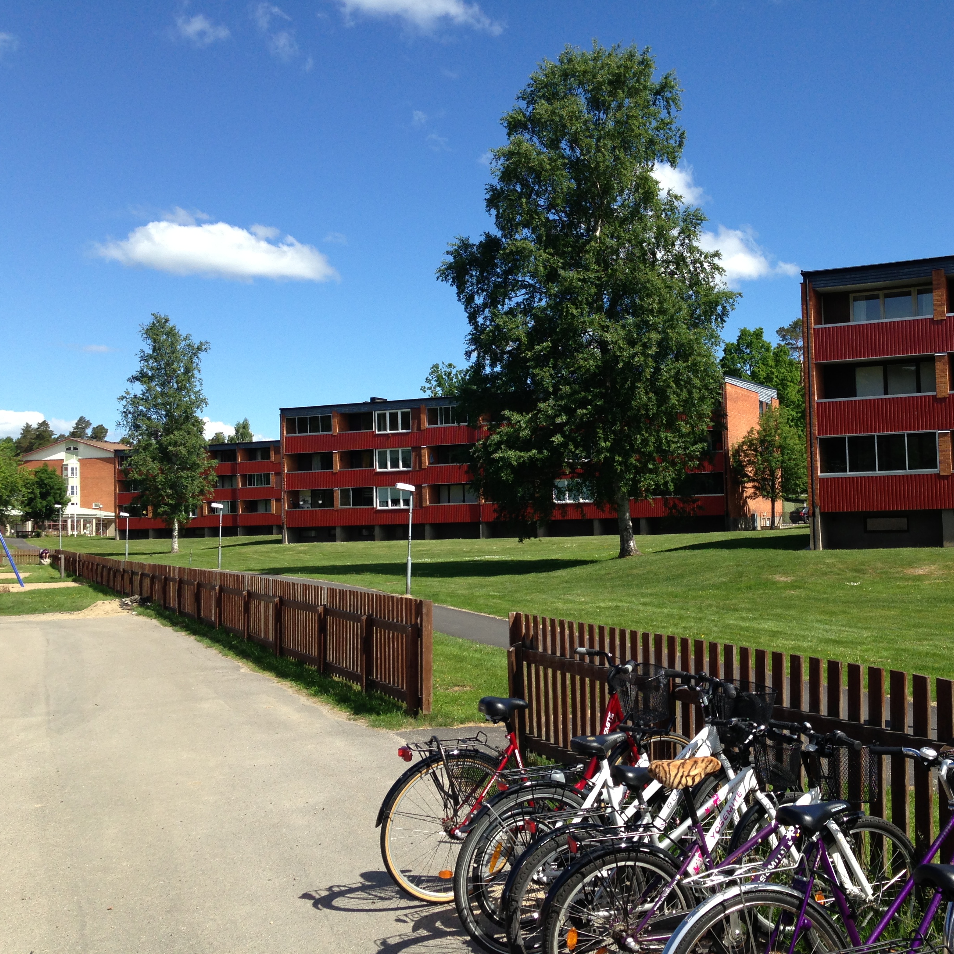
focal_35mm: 39
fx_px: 1216
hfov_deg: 42.4
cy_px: 476
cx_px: 611
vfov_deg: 42.8
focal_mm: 4.13
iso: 50
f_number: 2.4
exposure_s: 1/1085
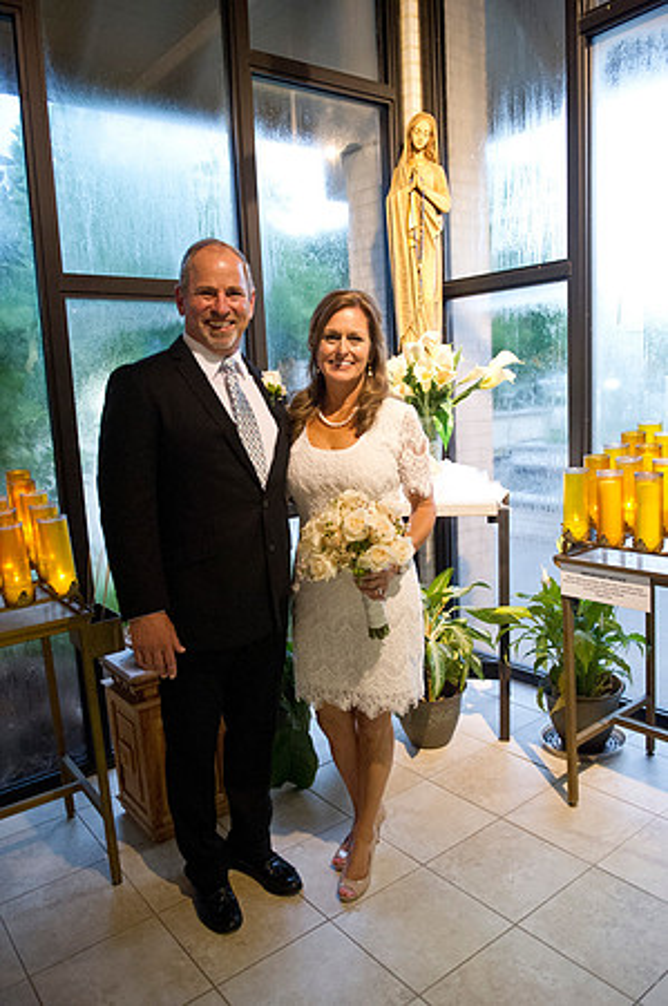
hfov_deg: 47.8
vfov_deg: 67.4
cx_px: 334
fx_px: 753
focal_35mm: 27
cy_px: 503
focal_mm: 27
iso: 5000
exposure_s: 1/125
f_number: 3.5
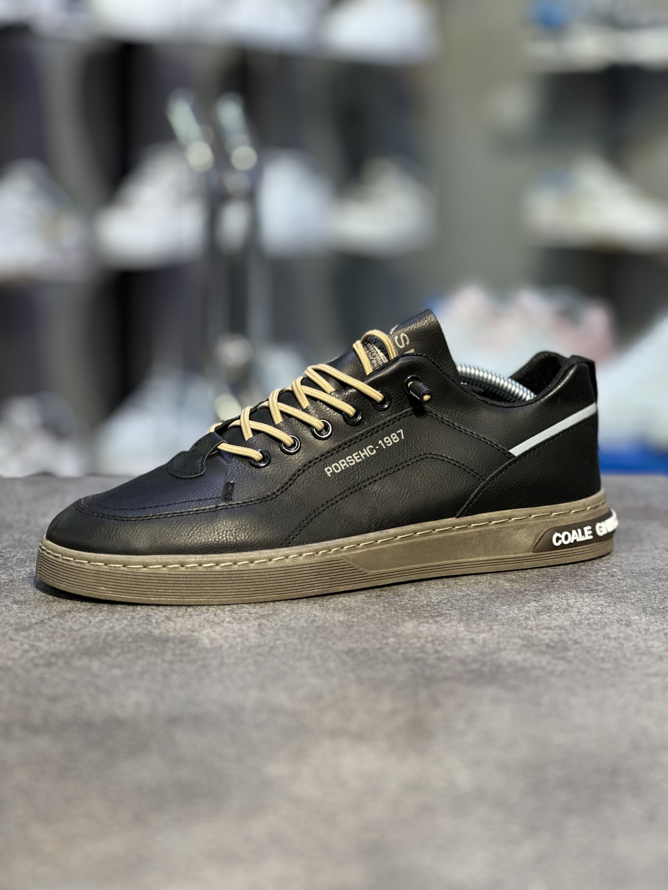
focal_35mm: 77
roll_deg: -0.7
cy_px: 445
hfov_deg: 19.1
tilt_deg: -9.8
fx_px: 1981
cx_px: 334
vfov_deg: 25.3
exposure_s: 1/100
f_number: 2.8
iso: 100
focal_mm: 9
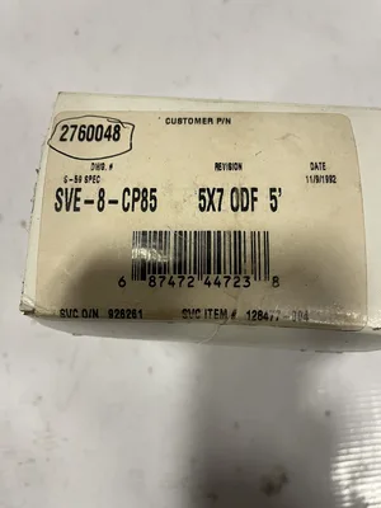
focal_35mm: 26
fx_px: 382
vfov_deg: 67.3
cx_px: 190
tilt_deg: -82.2
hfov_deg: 53.1
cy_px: 254
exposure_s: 1/60
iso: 125
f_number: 1.6
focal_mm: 4.2
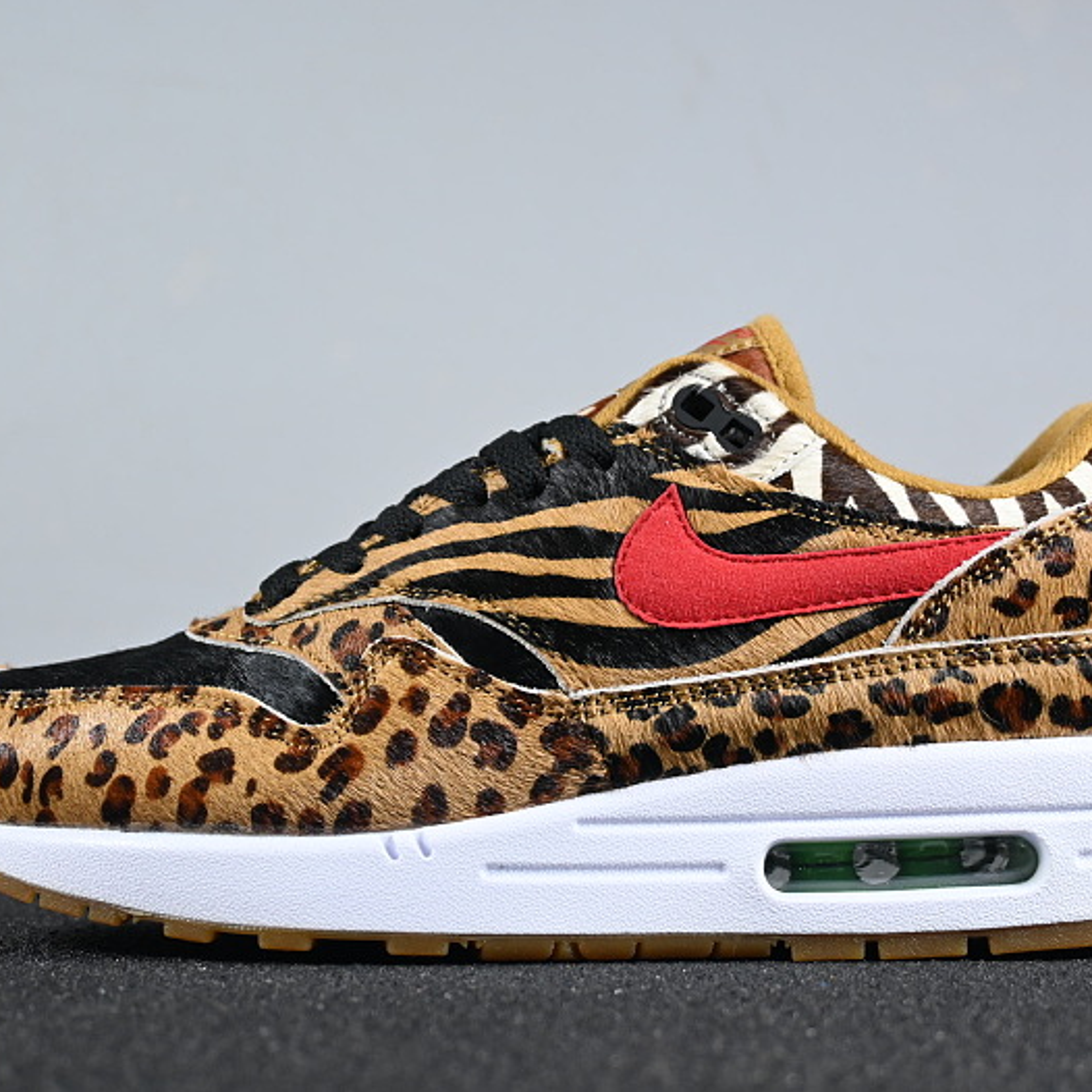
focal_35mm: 63
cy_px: 543
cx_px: 571
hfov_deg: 27.3
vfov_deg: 27.3
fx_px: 2247
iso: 560
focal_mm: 32.5
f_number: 5
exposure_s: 1/125
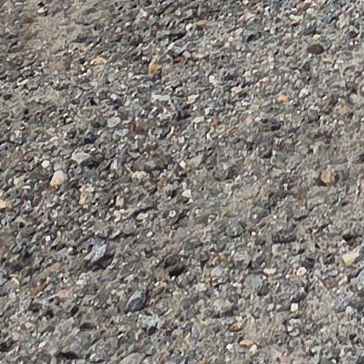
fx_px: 1249
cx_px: 834
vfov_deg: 11.7
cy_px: -641
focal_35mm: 105
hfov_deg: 13.1
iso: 100
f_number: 2.2
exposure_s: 1/4109
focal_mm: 2.2
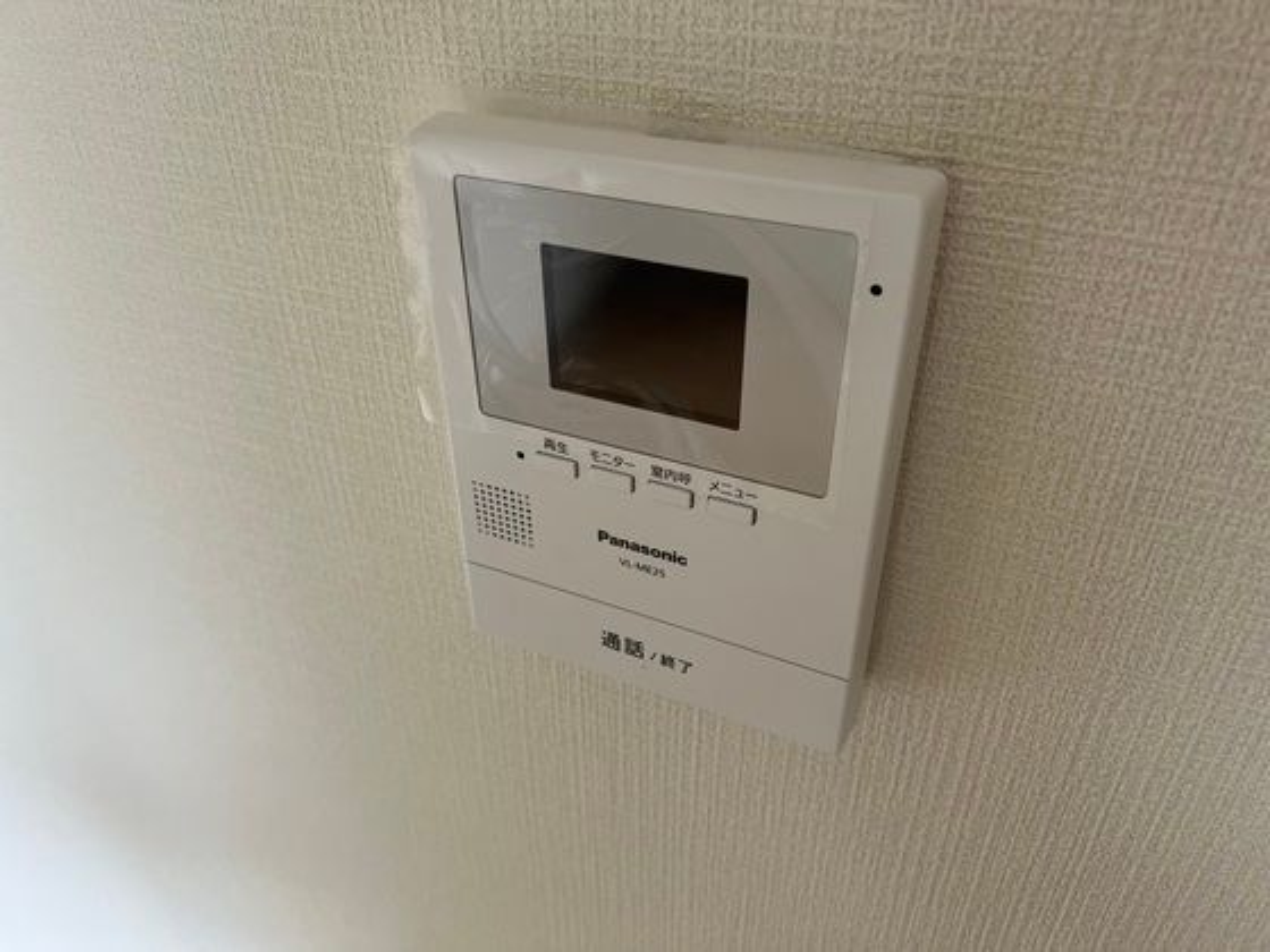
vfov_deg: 53.1
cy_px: 476
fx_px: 954
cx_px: 635
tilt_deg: -31.5
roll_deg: +0.1
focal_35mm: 26
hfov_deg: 67.3
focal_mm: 5.7
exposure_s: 1/121
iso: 80
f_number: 1.5
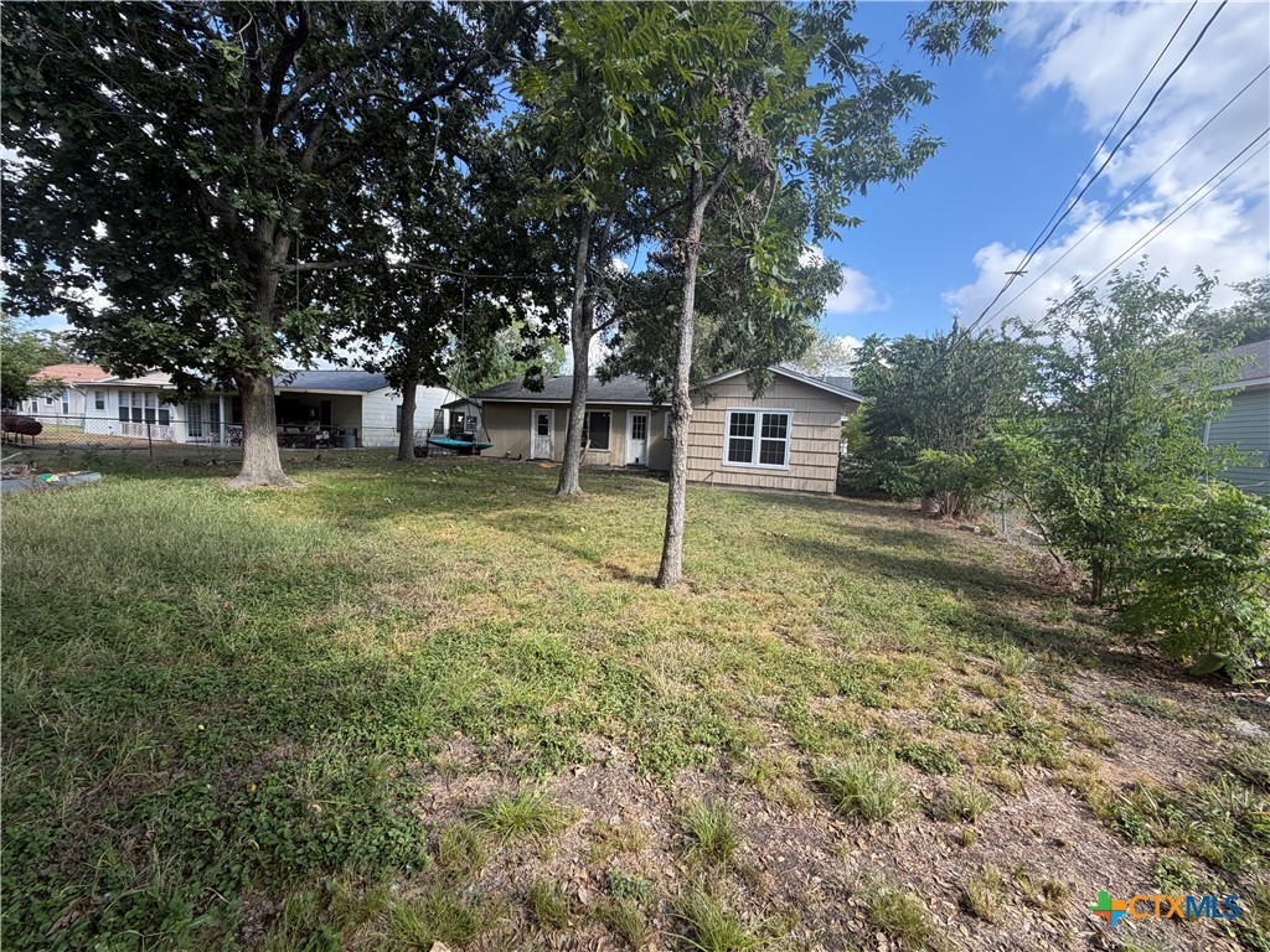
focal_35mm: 14
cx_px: 635
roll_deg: -2.8
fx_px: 514
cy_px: 476
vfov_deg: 85.7
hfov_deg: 102.1
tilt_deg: -4.4
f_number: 2.2
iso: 50
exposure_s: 1/502
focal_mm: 2.22
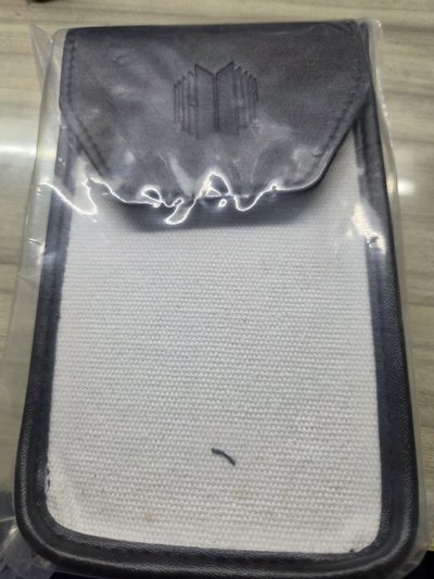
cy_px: 290
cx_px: 217
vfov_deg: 73.9
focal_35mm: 23
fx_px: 384
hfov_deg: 58.9
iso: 160
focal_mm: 5.4
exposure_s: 1/120
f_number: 1.8
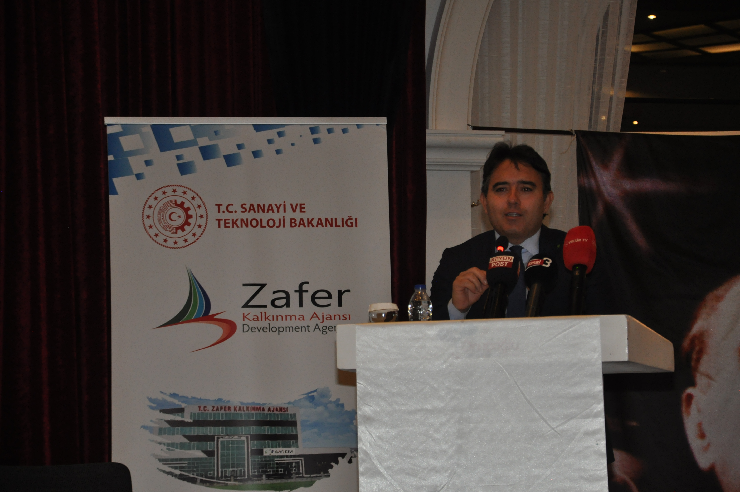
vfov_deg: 8.7
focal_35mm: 158
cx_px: 370
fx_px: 3234
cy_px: 246
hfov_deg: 13.1
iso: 800
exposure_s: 1/60
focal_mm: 105
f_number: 5.6
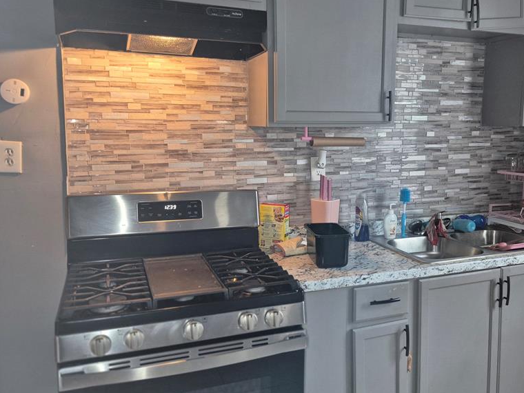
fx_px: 469
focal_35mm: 31
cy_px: 185
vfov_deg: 45.4
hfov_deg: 58.0
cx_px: 308
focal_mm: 5.4
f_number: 1.8
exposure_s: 1/120
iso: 400
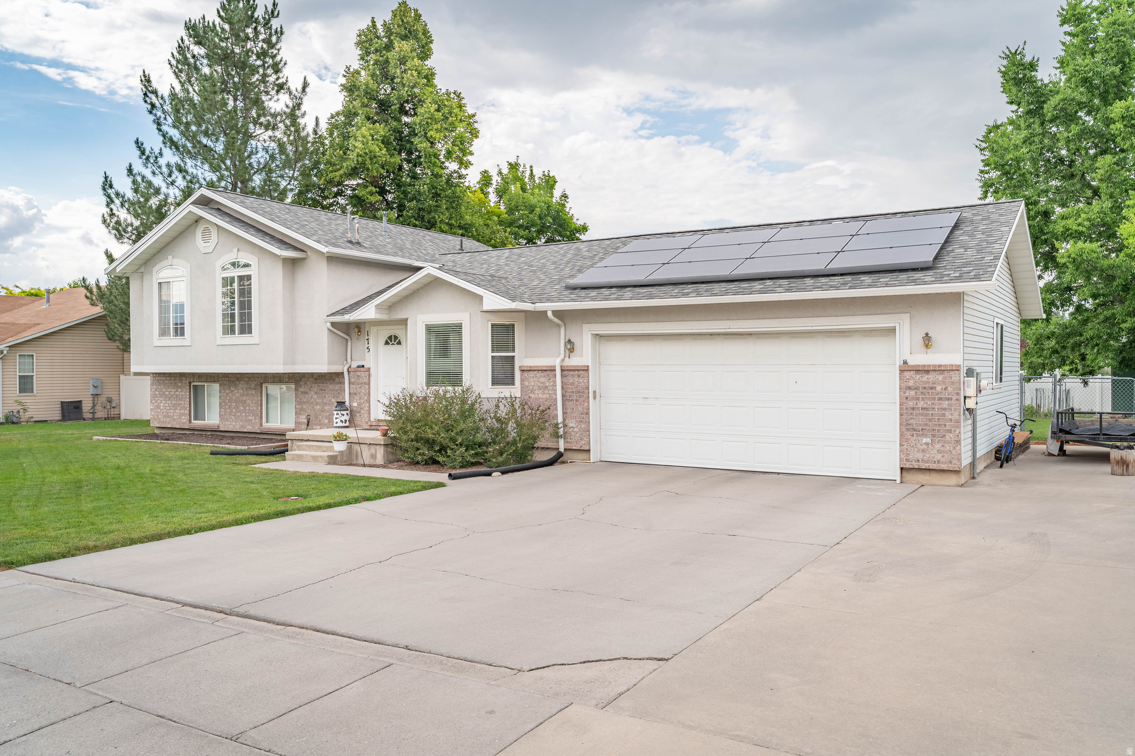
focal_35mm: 28
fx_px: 883
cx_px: 568
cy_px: 378
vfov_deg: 46.4
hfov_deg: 65.5
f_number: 8
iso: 100
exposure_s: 1/1000
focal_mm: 28
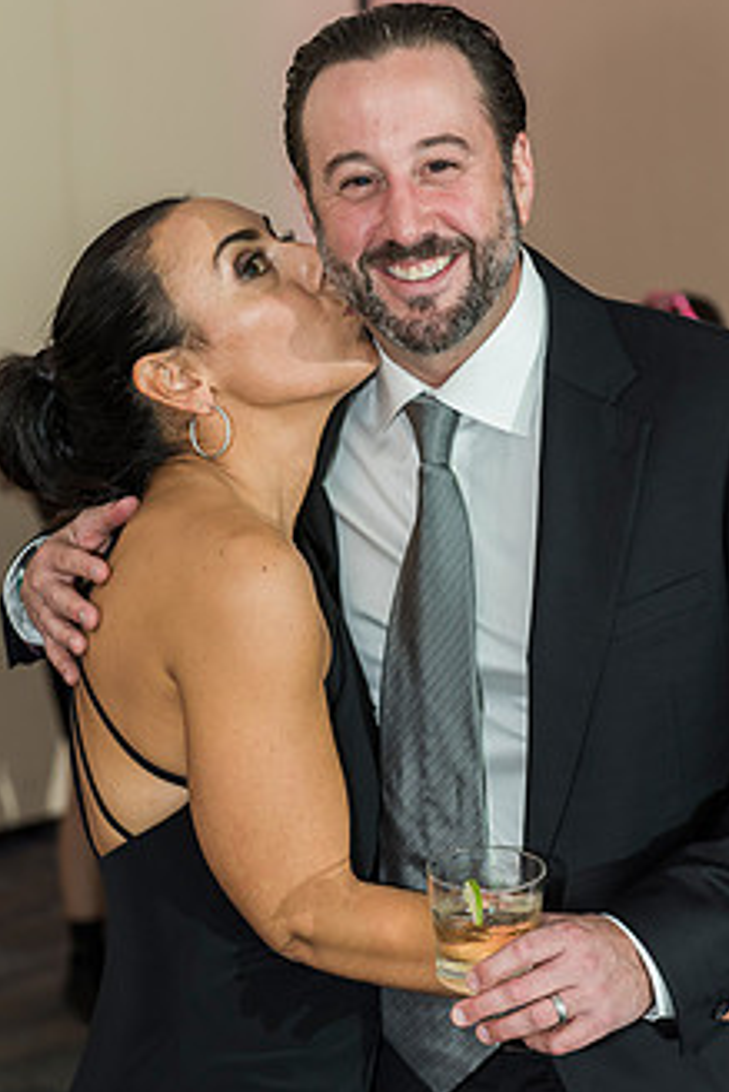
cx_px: 360
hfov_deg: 16.1
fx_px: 2579
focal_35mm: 85
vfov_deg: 23.9
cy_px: 543
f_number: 3.5
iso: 800
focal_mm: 62
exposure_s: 1/100
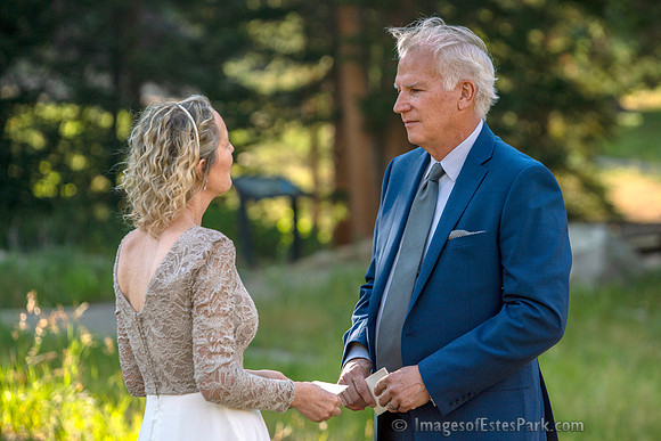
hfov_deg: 15.2
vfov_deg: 10.2
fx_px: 2479
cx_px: 330
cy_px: 220
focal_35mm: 135
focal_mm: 135
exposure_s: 1/800
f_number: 3.5
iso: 100
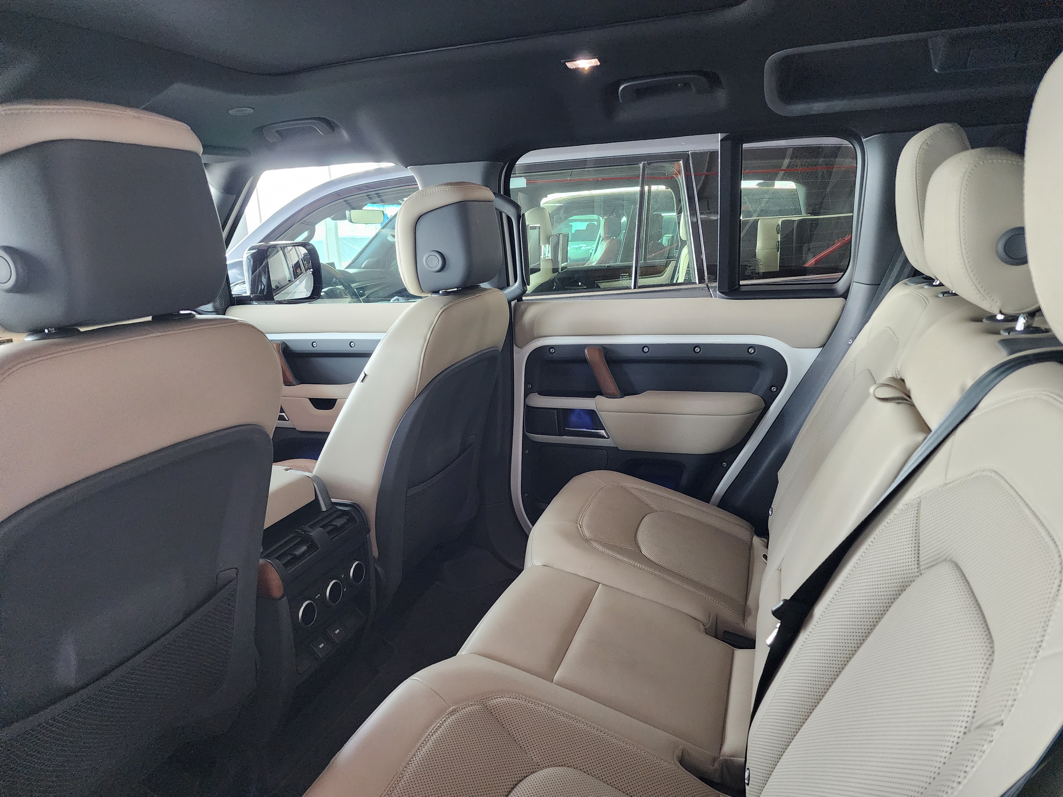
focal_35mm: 23
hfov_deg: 73.9
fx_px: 706
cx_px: 532
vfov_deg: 58.9
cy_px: 398
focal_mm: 6.4
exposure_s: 1/50
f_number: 1.8
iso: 800
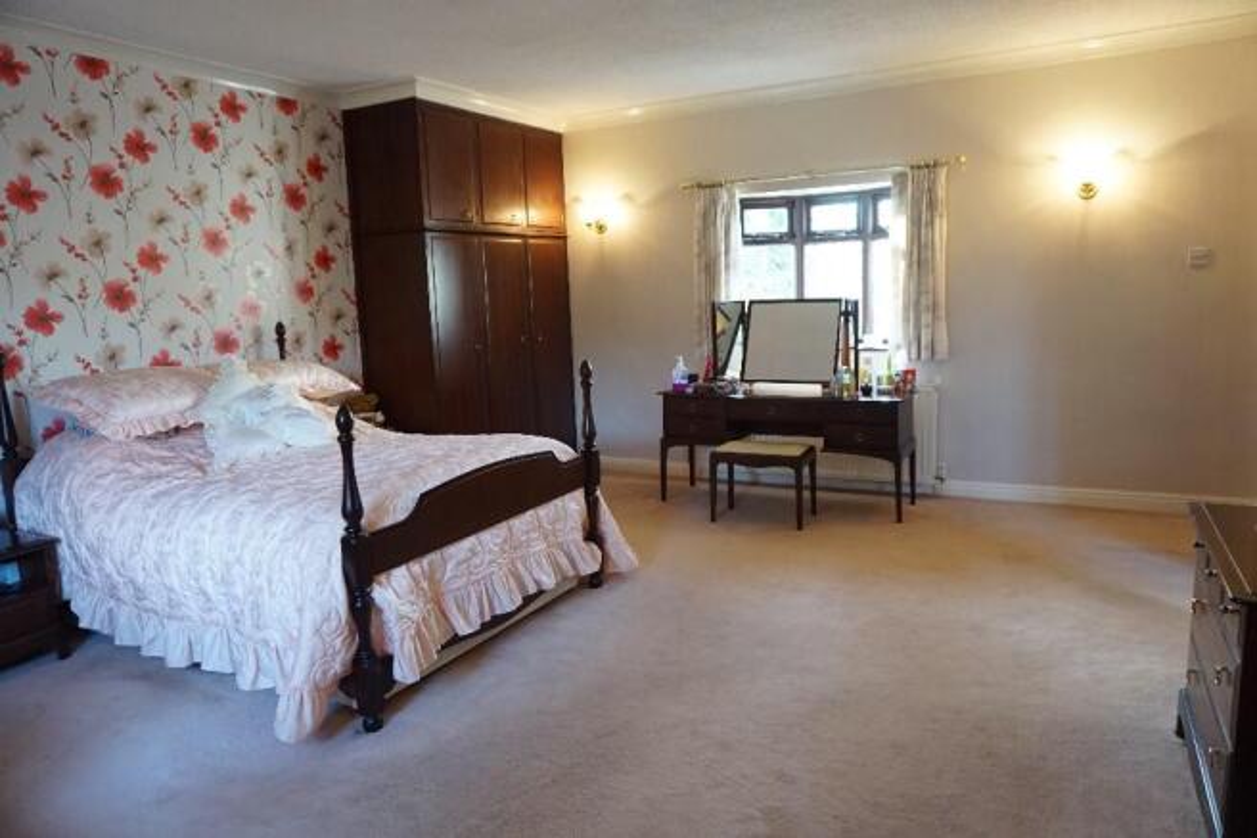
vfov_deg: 53.1
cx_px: 628
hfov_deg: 73.8
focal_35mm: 24
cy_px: 419
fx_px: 838
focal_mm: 16
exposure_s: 1/30
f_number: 3.5
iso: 800
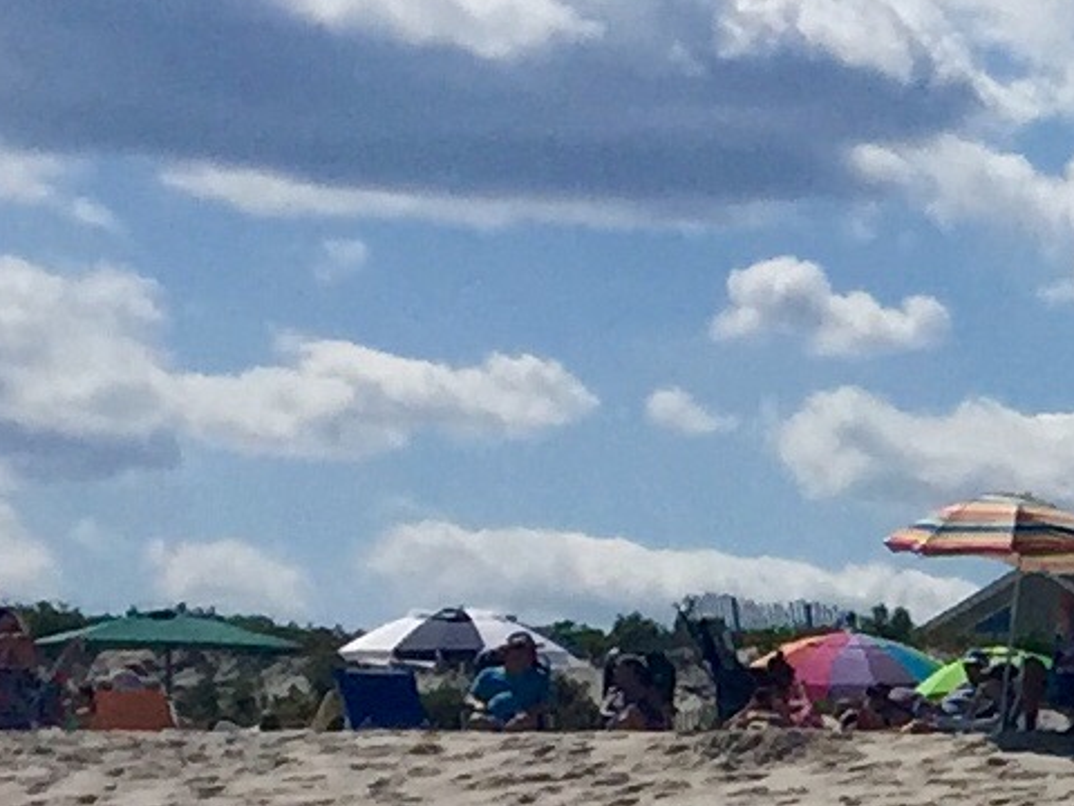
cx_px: 2766
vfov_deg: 7.3
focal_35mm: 197
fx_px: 6112
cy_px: 1399
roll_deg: +0.6
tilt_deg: -2.2
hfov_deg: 8.9
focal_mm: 4.15
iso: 32
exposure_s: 1/7937
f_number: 2.2
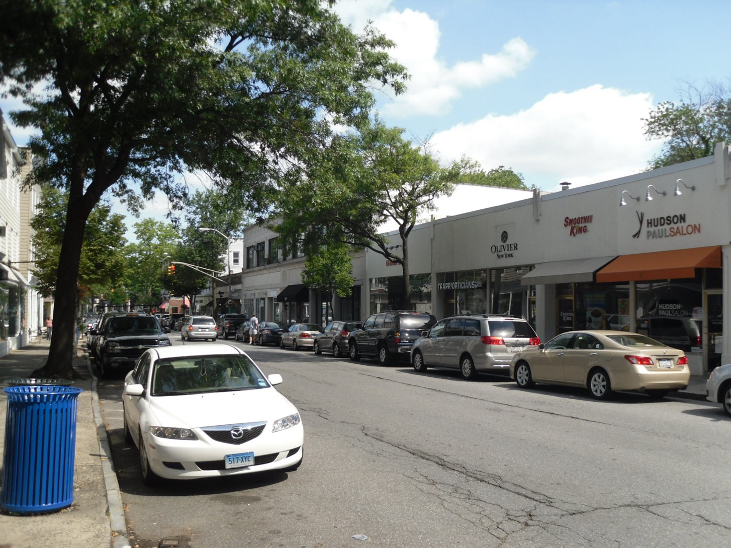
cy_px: 274
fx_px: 718
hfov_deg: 54.0
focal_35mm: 34
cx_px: 366
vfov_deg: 41.8
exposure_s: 1/90
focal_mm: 6
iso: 80
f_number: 8.1
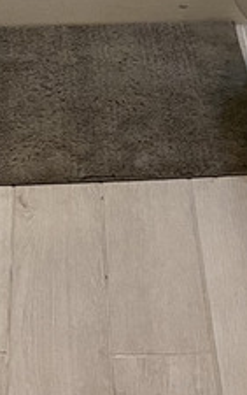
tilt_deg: -22.3
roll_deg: +2.9
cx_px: 16
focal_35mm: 132
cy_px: -239
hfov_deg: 9.9
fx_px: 1419
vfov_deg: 14.5
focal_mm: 4.25
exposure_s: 1/60
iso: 320
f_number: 1.8
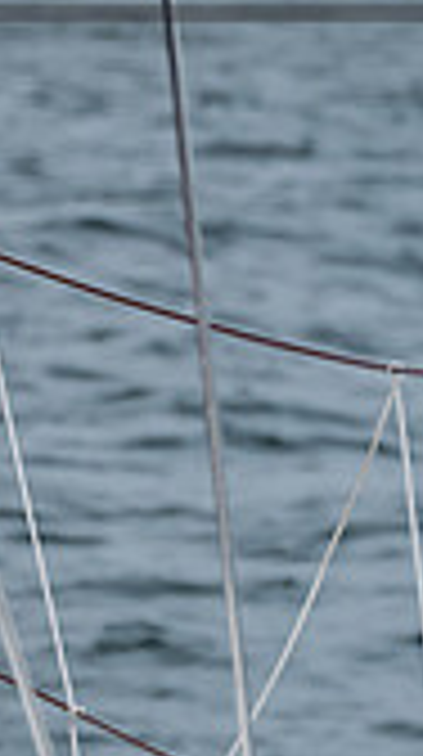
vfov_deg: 4.1
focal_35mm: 531
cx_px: -585
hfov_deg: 2.3
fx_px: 10631
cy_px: -33
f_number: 6.3
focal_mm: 120
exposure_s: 1/1600
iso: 200
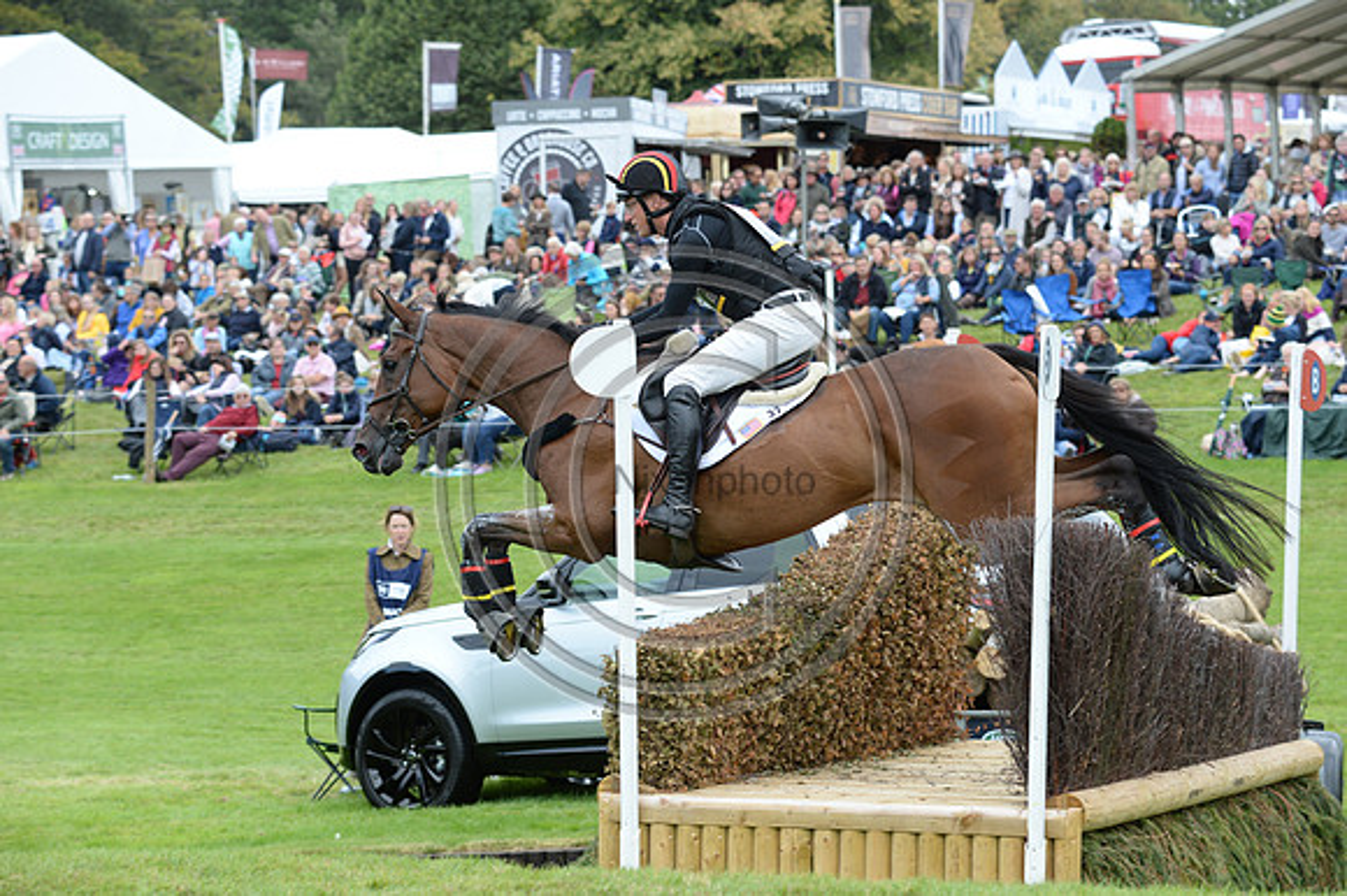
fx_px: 5048
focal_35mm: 135
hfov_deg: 15.2
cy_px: 448
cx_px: 674
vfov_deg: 10.1
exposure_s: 1/1000
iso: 1000
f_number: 6.3
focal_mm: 135
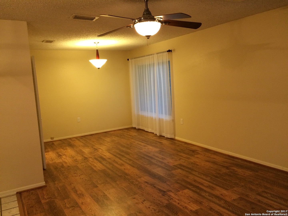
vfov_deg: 48.2
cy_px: 108
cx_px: 144
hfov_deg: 61.7
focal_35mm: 29
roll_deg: +4.1
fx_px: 241
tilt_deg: -8.5
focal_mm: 4.15
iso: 160
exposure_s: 1/30
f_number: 2.2
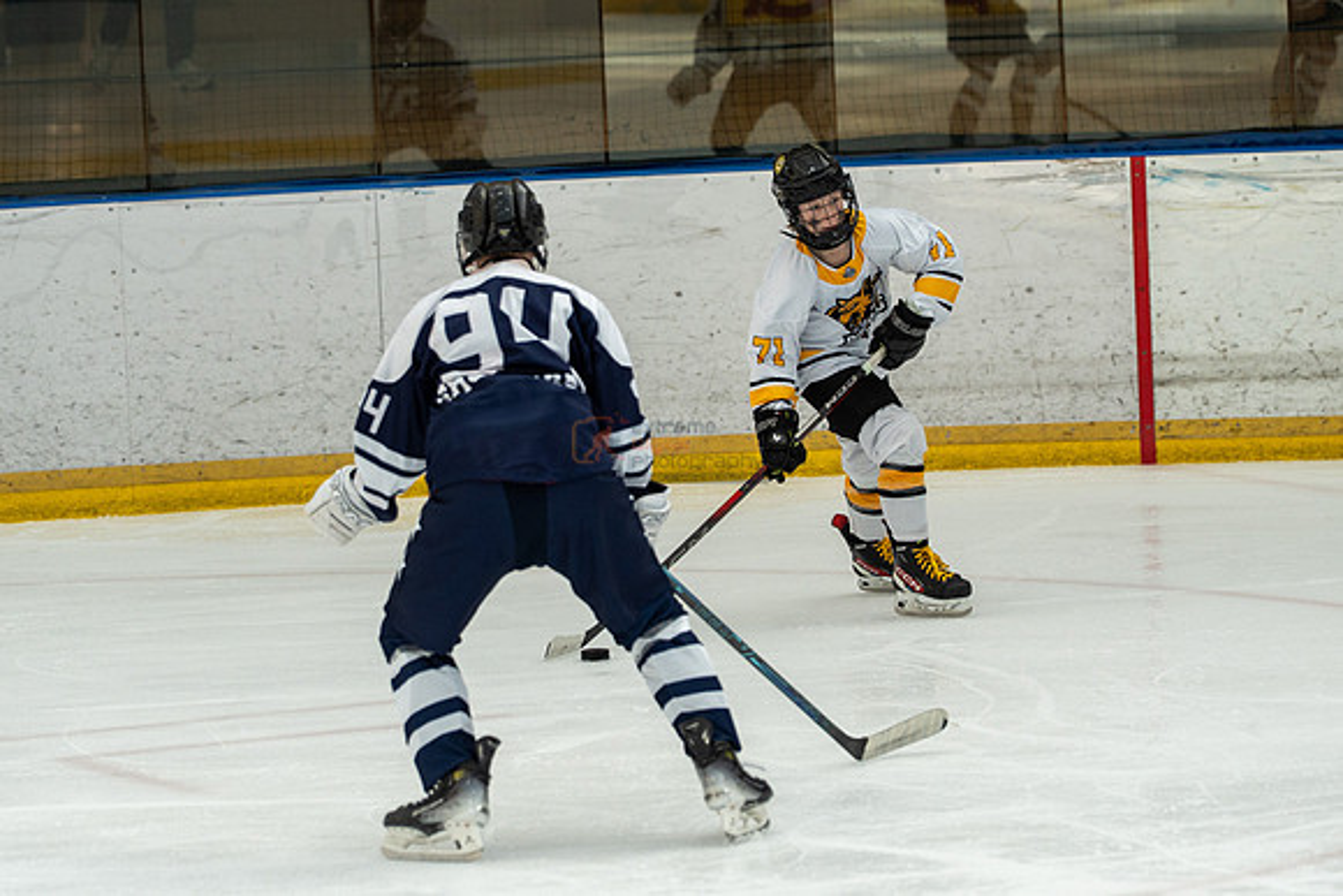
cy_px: 448
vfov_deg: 6.1
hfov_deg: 9.1
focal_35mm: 225
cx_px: 672
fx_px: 8395
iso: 800
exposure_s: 1/1600
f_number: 3.5
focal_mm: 150
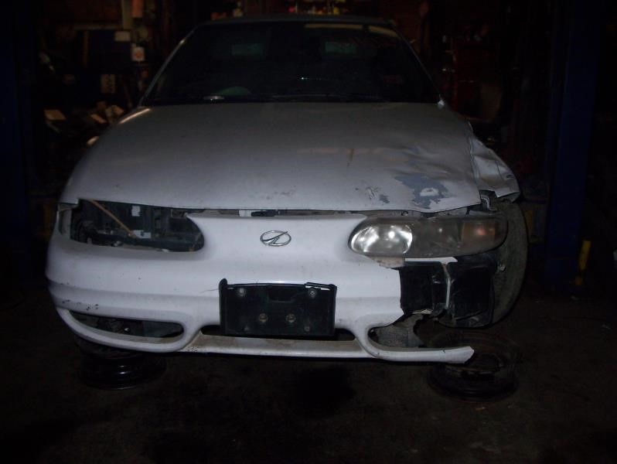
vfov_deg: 37.8
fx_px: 678
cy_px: 232
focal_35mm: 38
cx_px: 308
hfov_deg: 48.9
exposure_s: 1/60
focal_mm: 6.3
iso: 125
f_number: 3.9
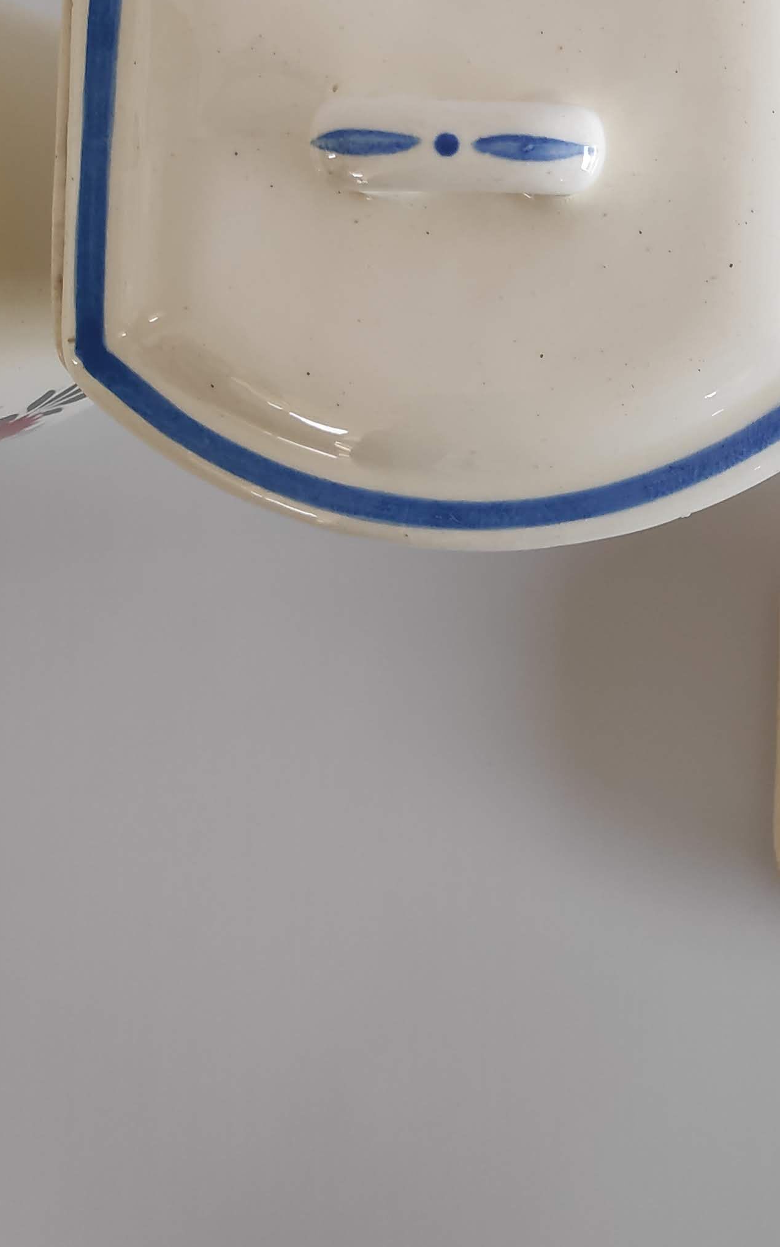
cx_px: 903
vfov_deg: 43.8
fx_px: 1428
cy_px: 171
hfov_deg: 27.4
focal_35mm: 42
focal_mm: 3.94
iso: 272
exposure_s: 1/100
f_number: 1.9
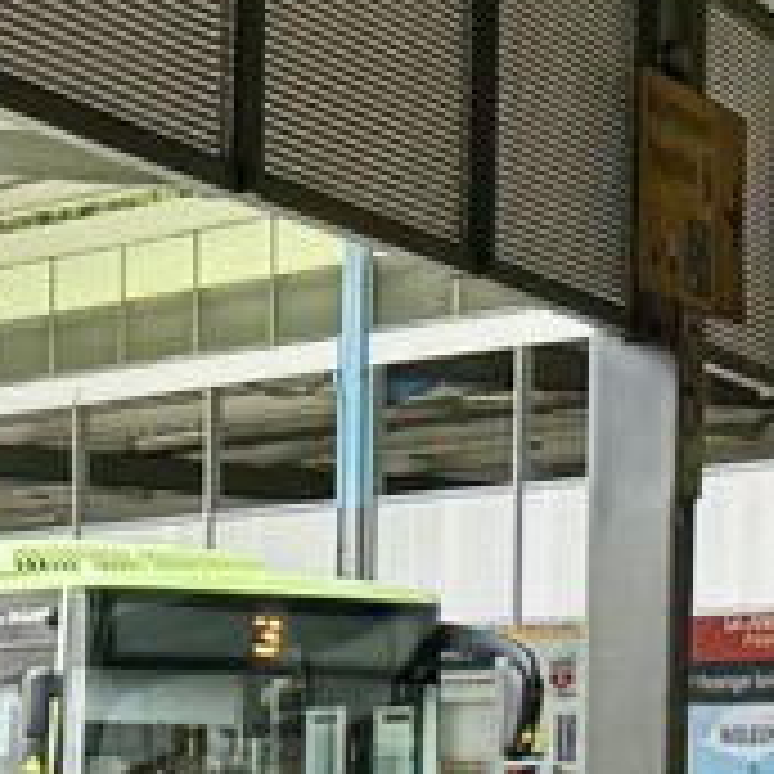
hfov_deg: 11.0
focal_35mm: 158
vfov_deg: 11.1
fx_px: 3997
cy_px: 508
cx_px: 14
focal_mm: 6.76
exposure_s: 1/539
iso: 80
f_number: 1.78
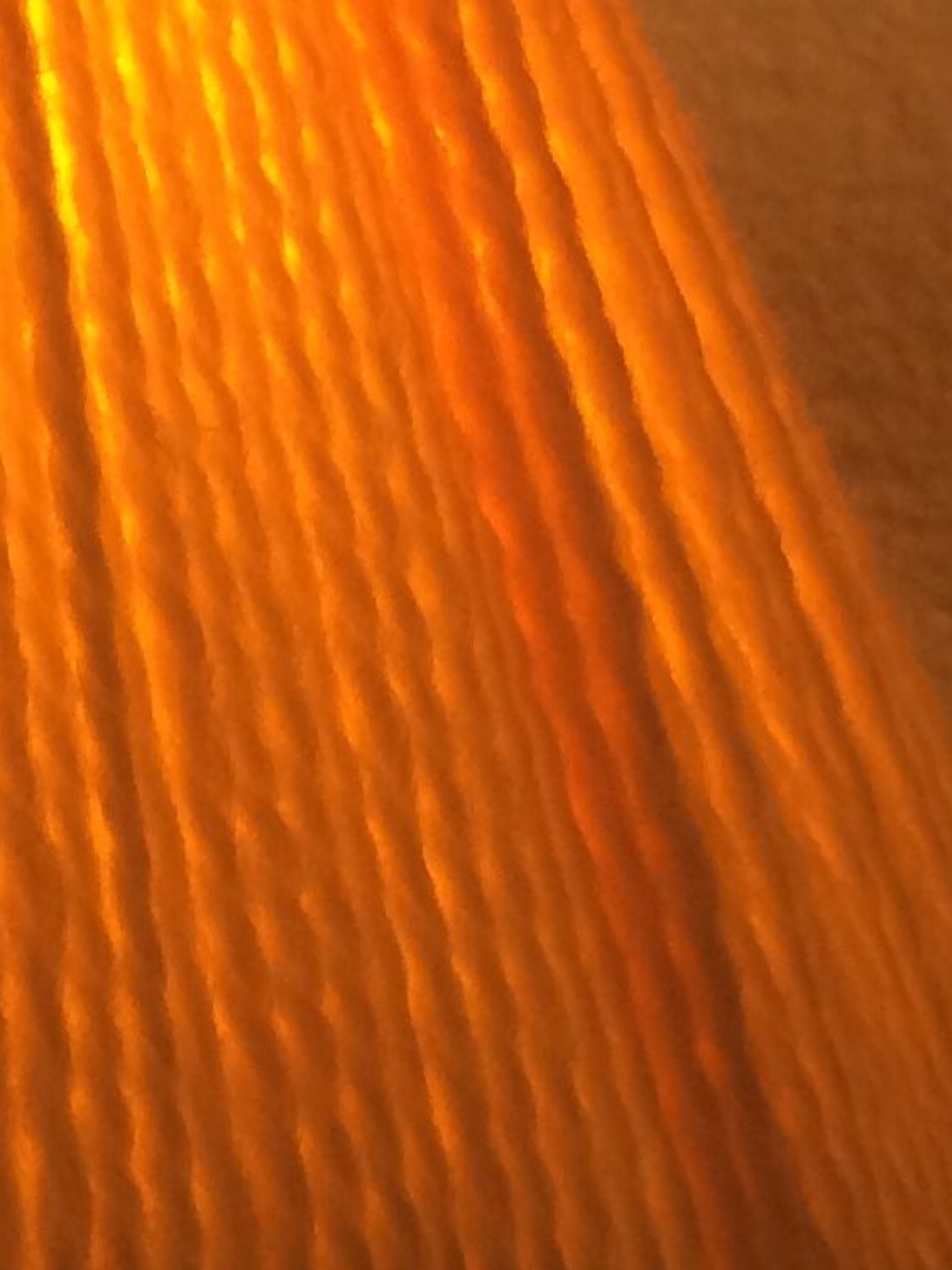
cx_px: -345
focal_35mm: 126
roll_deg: +0.4
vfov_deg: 15.0
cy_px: 1627
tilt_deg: -0.6
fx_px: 4622
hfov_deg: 11.4
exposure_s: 1/33
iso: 80
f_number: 2.2
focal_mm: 4.15
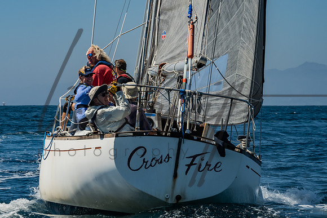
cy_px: 53
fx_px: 1506
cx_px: 64
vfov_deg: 8.3
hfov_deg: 12.3
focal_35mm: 166
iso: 160
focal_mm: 89
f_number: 6.3
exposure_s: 1/640
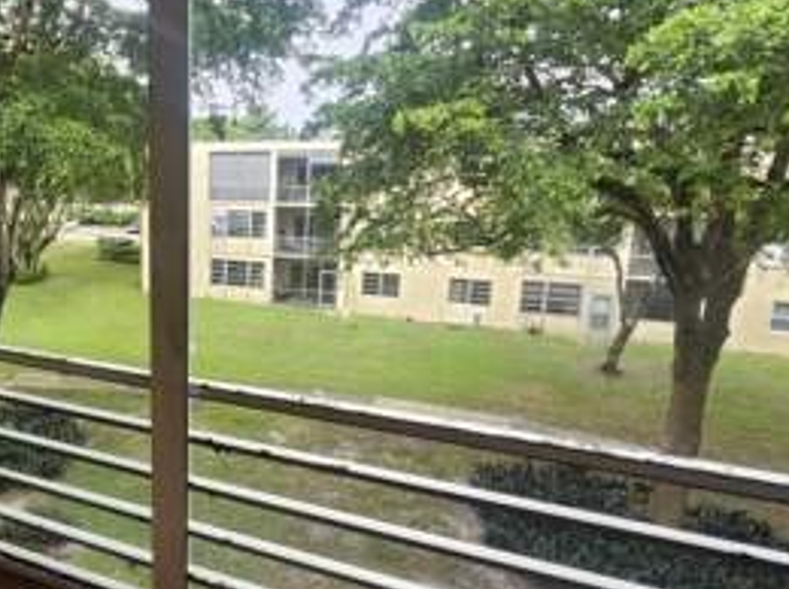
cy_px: 260
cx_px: 188
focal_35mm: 24
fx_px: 546
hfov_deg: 66.7
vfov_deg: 56.5
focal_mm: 1.74
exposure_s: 1/60
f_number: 2.2
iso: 50
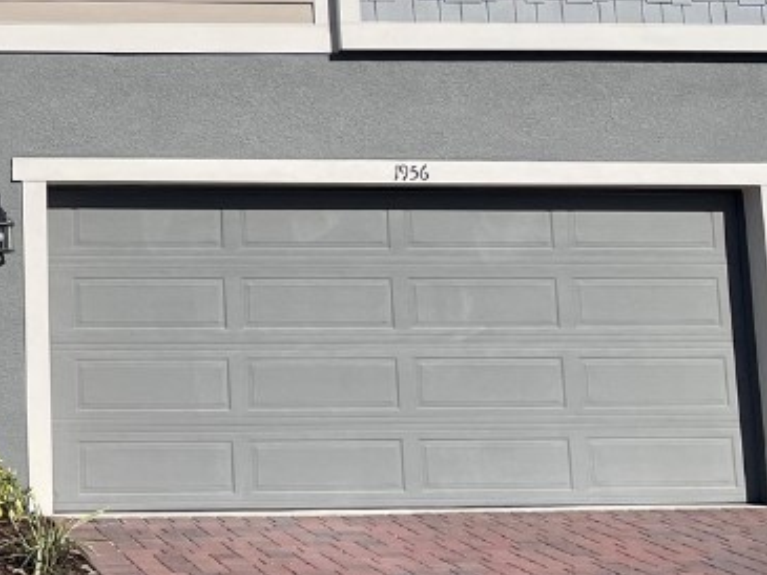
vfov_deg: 20.0
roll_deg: +1.0
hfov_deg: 25.0
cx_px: -55
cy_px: 111
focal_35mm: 73
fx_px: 1618
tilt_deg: +8.0
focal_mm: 4.2
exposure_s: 1/6897
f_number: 1.6
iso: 32
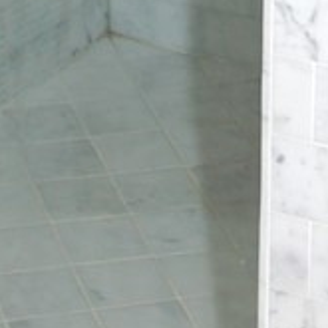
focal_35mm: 202
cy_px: -615
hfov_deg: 8.6
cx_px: 269
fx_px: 2165
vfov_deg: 7.7
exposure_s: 1/60
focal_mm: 24
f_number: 4
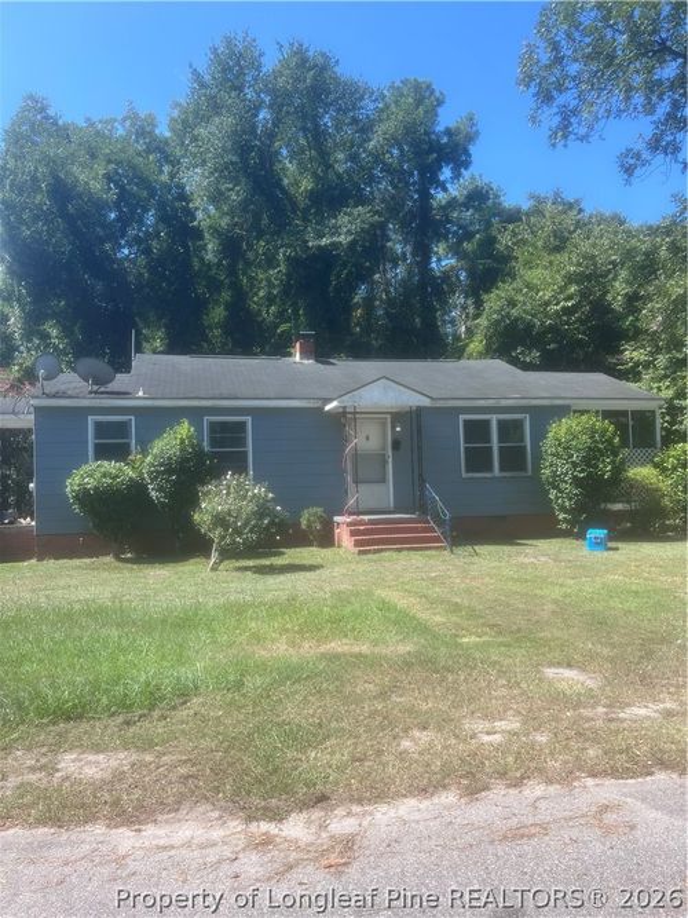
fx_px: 689
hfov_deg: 53.0
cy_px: 459
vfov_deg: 67.3
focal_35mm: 26
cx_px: 344
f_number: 1.5
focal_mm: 5.7
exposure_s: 1/1838
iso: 50
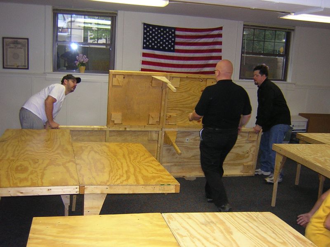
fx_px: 381
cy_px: 124
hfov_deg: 46.8
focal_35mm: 40
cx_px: 165
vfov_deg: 36.0
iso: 331
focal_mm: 5.2
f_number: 2.7
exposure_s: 1/60.1
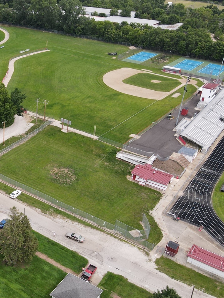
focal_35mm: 44
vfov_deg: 42.9
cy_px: 162
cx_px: -9
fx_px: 380
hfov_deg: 30.2
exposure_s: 1/320
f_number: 2.8
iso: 110
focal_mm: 4.5
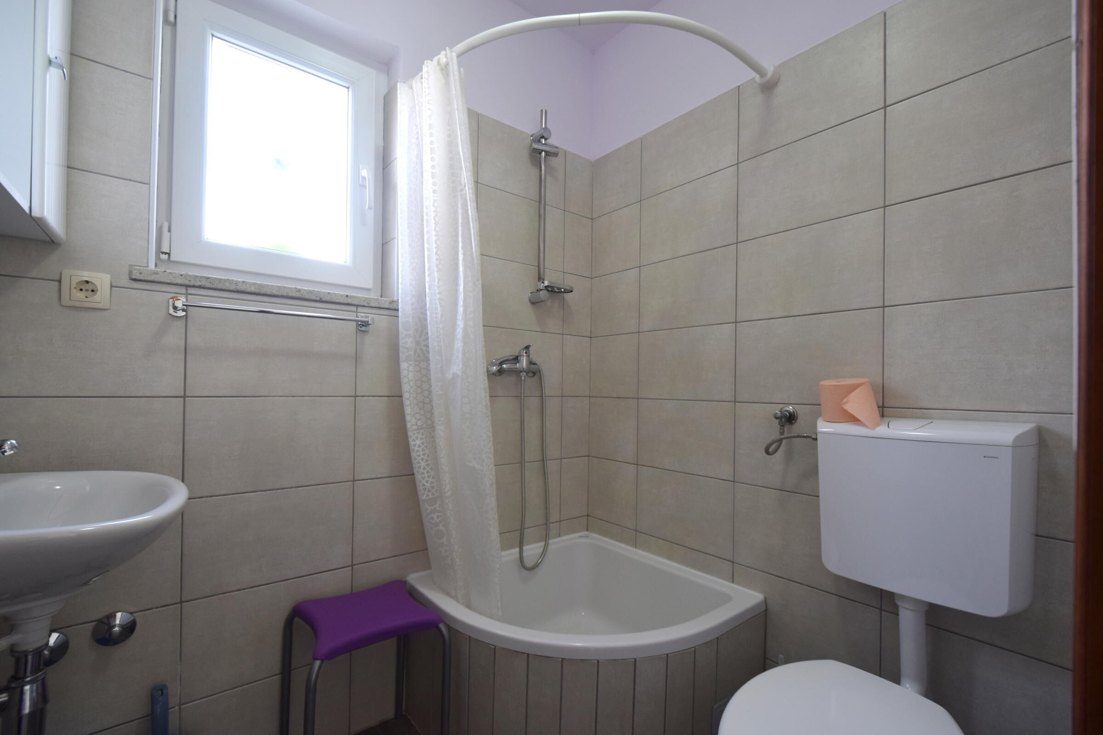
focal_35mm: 15
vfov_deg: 77.3
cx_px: 552
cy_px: 368
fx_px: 460
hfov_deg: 100.4
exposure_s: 1/80
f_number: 4.5
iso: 400
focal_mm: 10
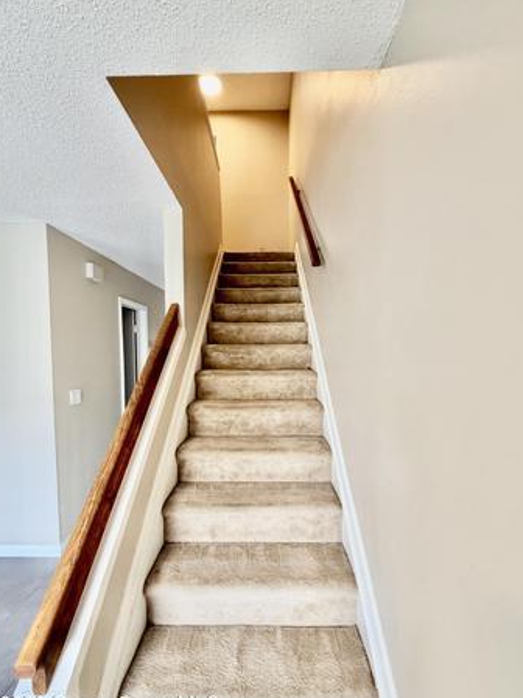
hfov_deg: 81.7
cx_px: 262
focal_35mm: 15
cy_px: 365
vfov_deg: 98.1
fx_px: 302
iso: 250
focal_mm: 2.22
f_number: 2.2
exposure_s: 1/121
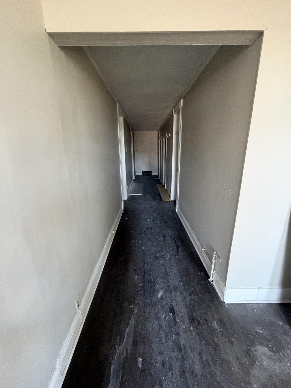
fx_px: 157
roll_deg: +0.6
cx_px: 146
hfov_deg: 85.7
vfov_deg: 102.1
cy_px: 194
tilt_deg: -15.1
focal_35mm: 14
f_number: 2.2
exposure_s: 1/60
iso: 500
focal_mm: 2.22
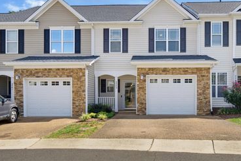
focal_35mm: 30
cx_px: 137
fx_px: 201
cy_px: 98
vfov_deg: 43.4
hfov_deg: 61.7
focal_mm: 22
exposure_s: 1/60
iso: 80
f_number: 7.1
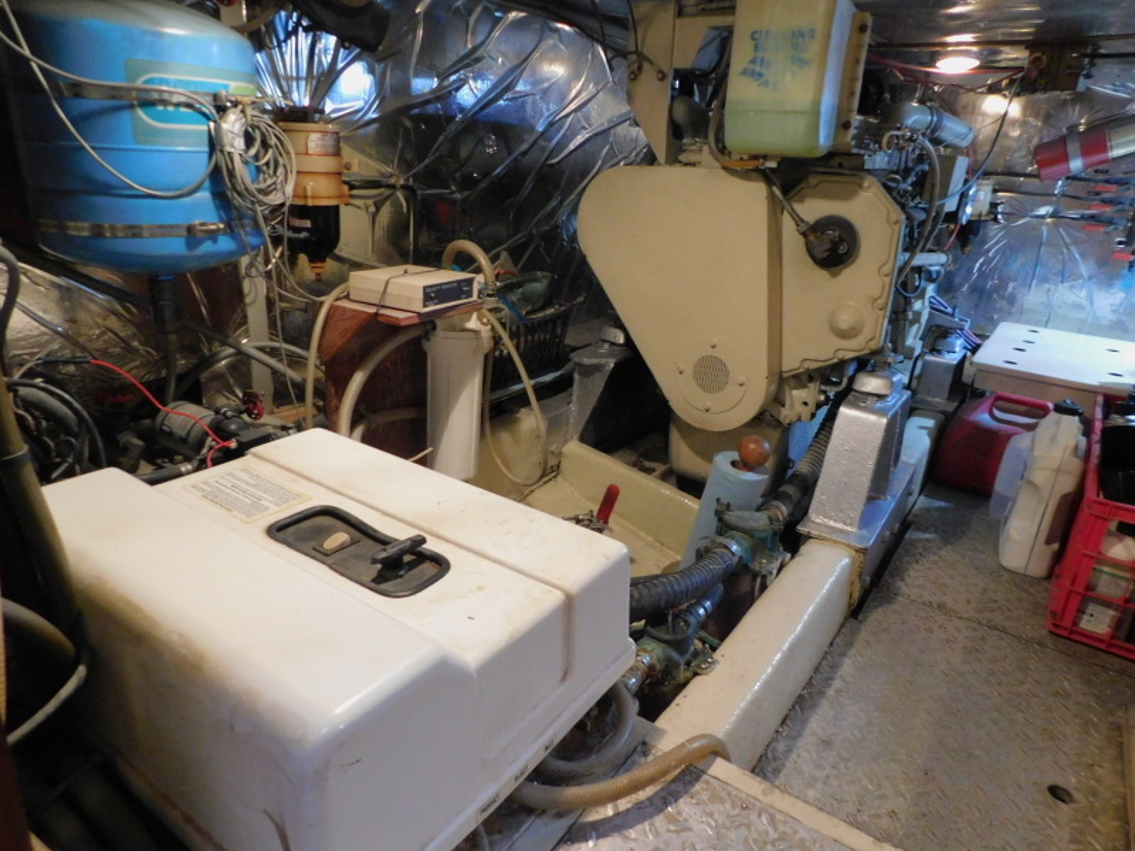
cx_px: 568
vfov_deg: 58.9
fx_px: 754
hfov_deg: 73.9
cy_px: 426
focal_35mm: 23
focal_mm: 4
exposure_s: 1/8
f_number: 3
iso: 450
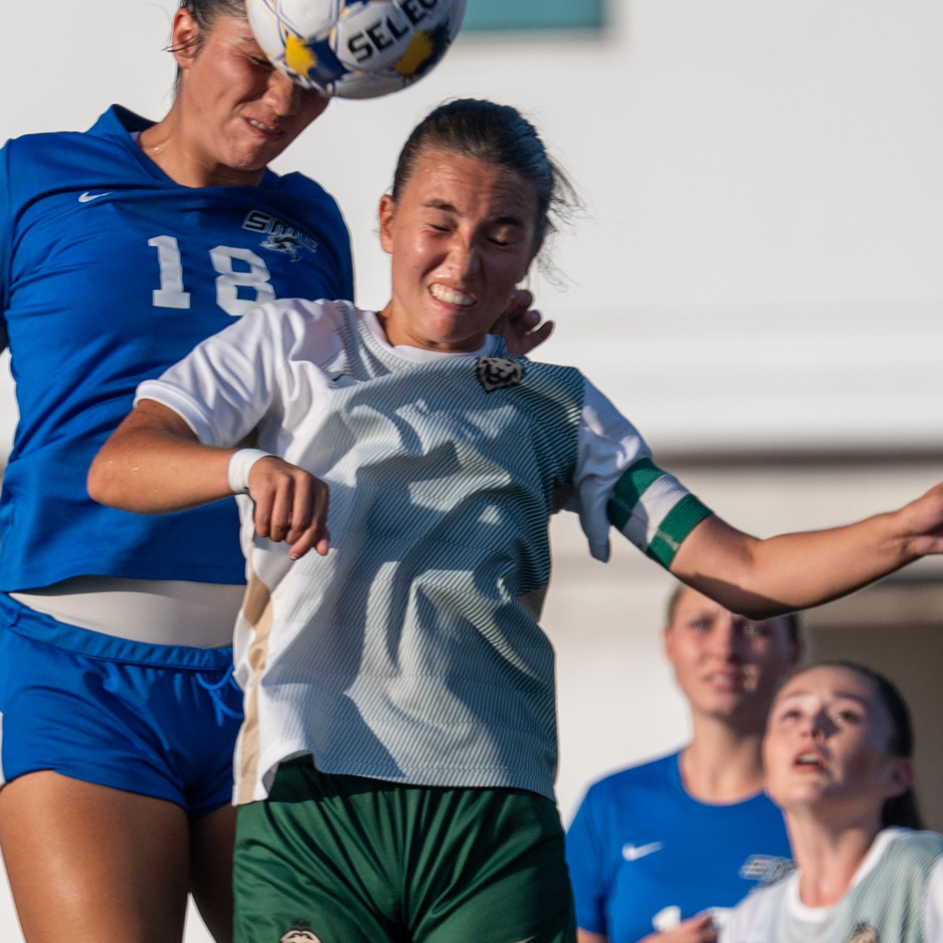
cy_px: 725
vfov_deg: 2.9
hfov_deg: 2.9
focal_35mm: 609
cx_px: 252
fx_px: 18770
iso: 220
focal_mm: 200
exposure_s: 1/1600
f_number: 4
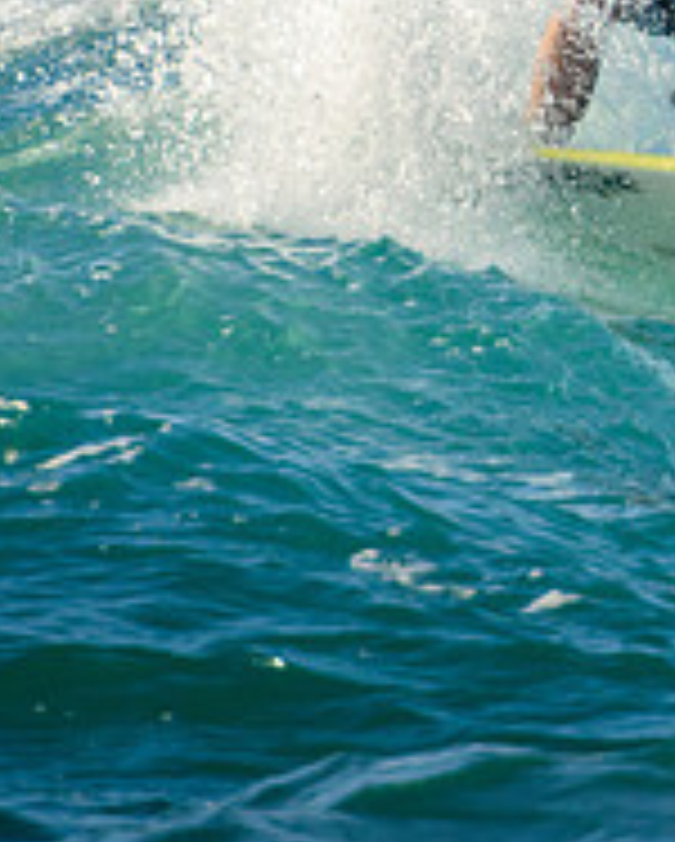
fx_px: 44228
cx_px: 1116
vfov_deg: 1.1
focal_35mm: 1774
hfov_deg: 0.9
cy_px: -2
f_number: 5.6
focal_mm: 400
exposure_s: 1/2000
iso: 450
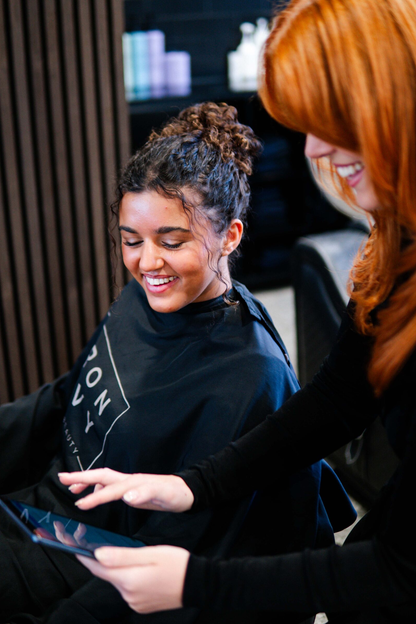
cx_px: 206
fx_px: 832
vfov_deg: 41.1
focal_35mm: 48
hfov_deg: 28.1
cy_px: 293
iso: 250
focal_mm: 30
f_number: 1.4
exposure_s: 1/250
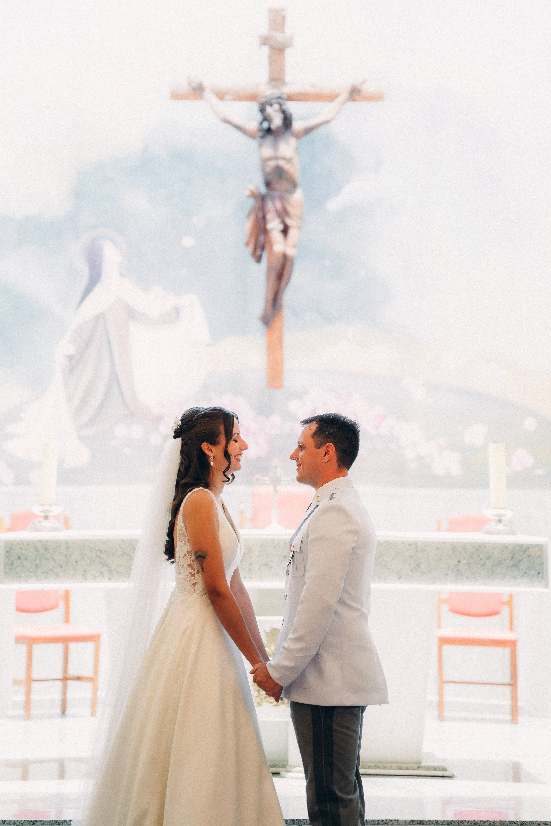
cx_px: 276
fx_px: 3099
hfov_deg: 10.2
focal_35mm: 135
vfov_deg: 15.2
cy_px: 413
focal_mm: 135
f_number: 2.8
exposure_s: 1/400
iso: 500
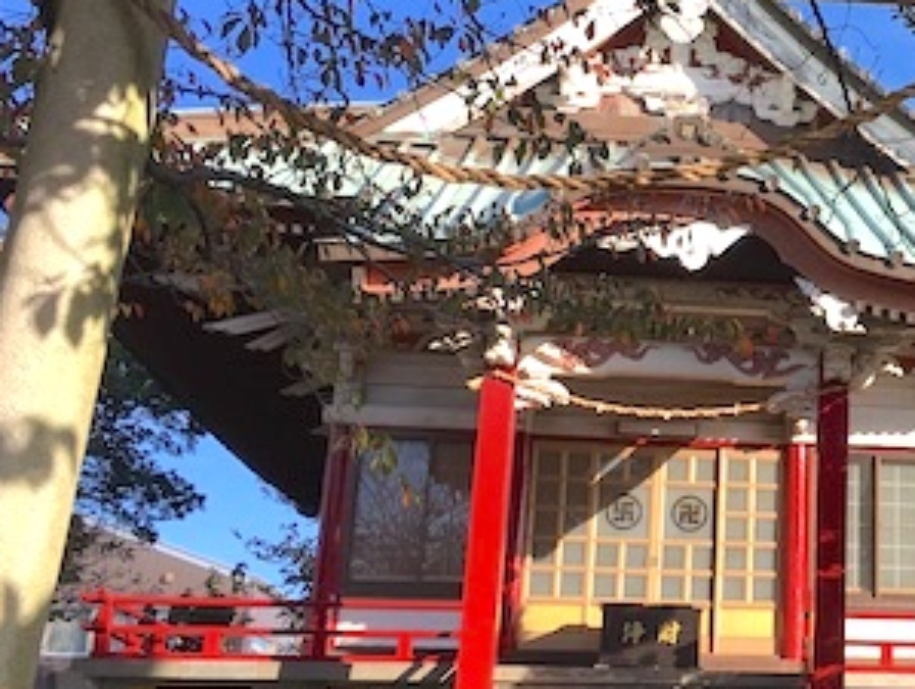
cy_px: 318
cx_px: 887
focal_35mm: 62
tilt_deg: +17.4
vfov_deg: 23.7
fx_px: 1641
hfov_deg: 29.4
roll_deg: -0.3
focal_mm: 4.15
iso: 25
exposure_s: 1/754
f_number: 2.2
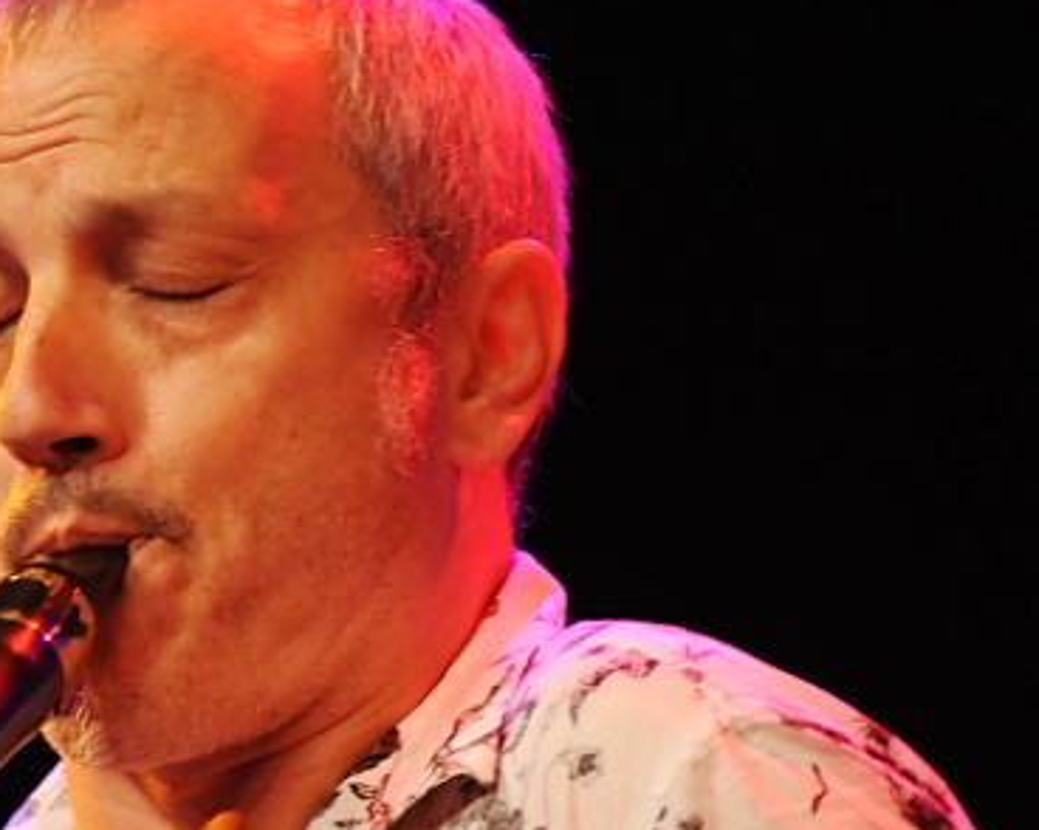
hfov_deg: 5.1
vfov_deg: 4.1
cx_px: 127
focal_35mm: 377
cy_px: 678
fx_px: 11587
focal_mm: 200
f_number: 4
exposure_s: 1/200
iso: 2000
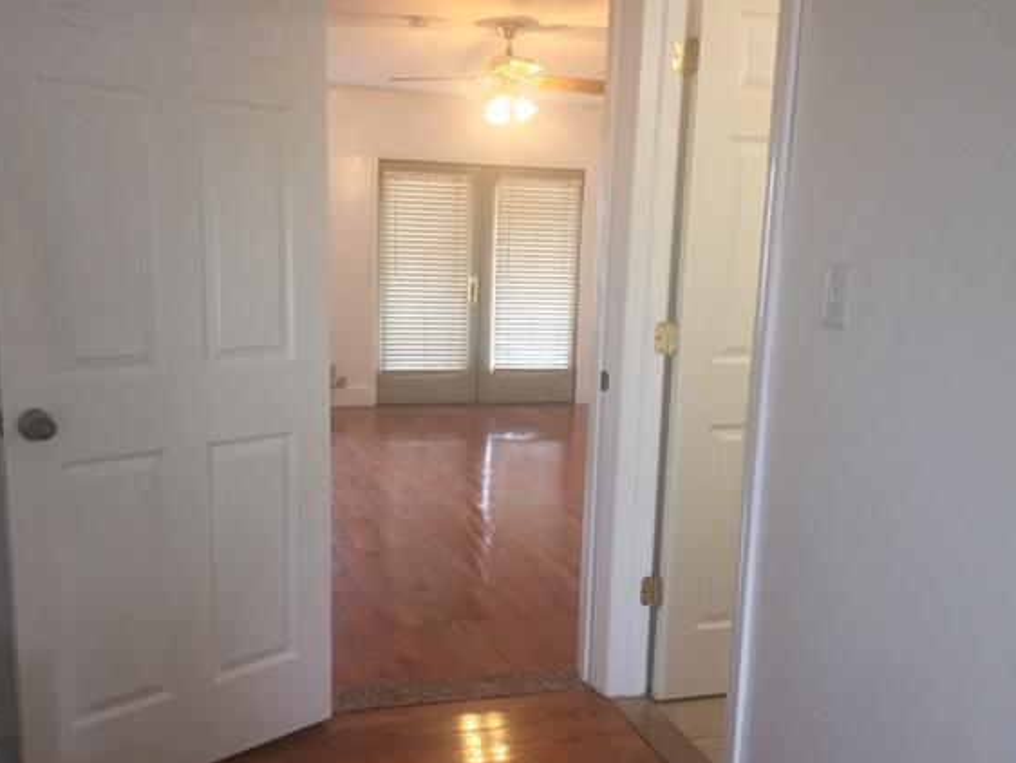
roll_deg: -1.7
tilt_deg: -10.5
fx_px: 969
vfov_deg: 42.9
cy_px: 432
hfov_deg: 55.2
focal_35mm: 33
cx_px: 452
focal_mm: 4.15
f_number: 2.2
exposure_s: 1/30
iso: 50
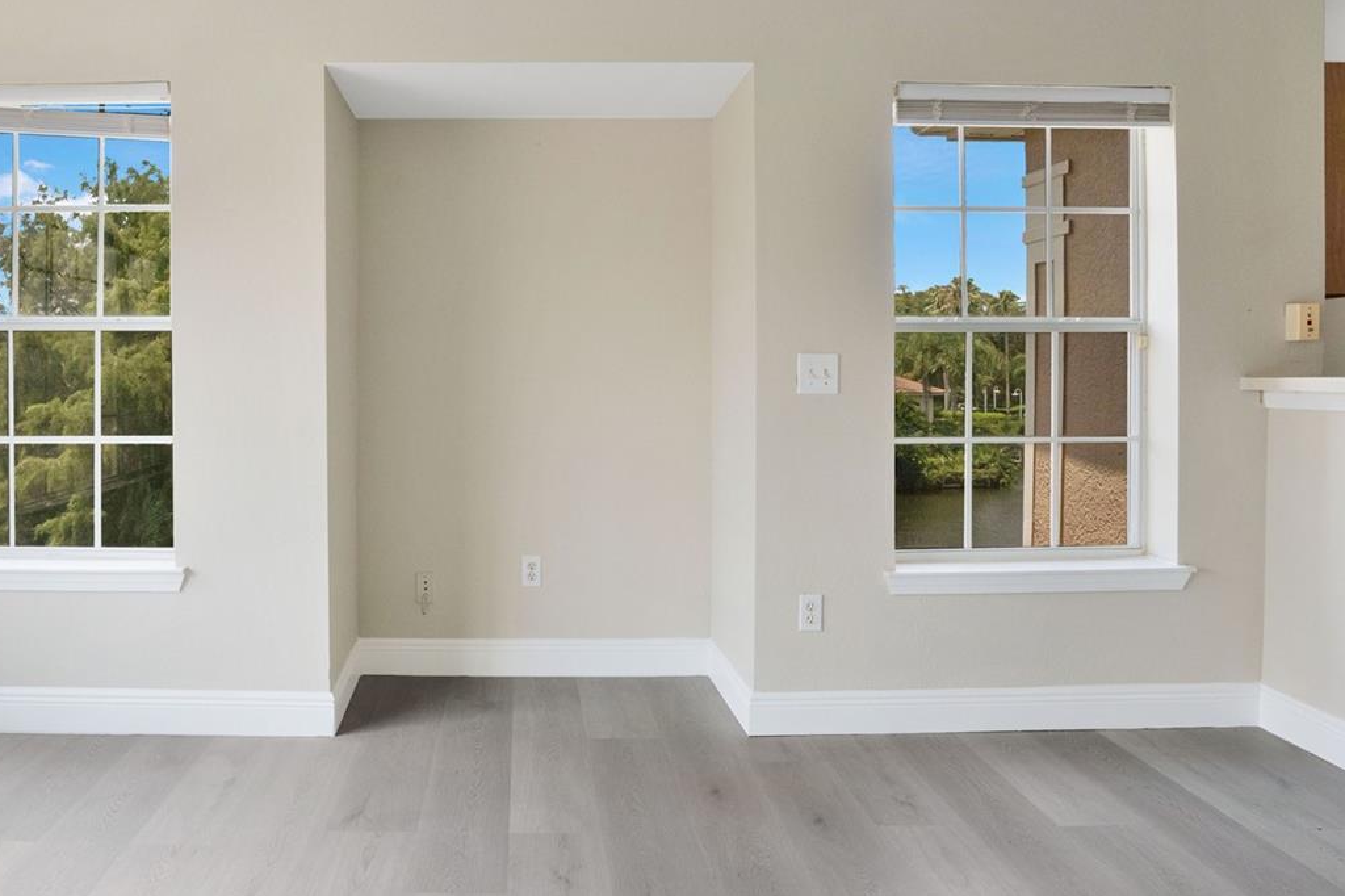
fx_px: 934
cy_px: 380
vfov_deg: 51.1
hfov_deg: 70.7
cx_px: 528
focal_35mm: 25
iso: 4000
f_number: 8
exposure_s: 1/125
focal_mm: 16
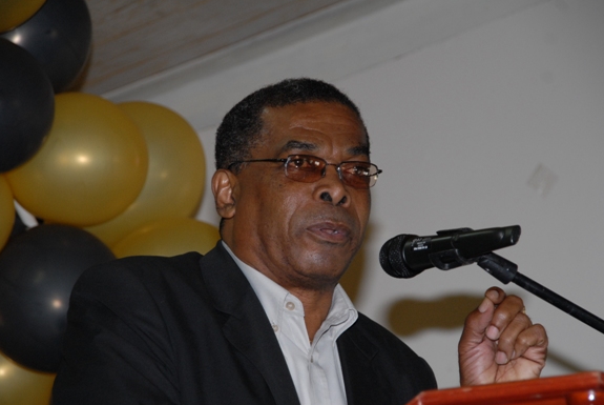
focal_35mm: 209
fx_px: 3504
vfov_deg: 6.6
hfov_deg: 9.9
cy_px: 224
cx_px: 328
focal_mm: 125
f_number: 6
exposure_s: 1/60
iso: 500
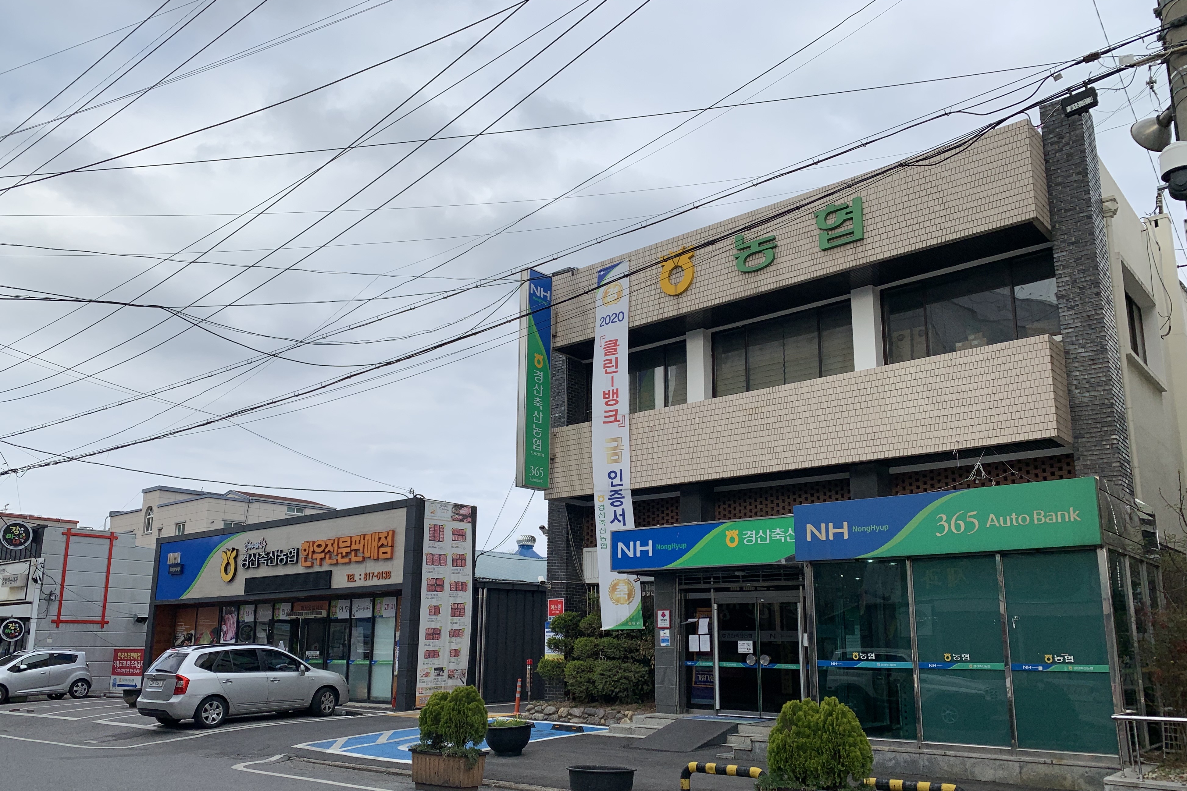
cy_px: 457
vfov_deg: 46.2
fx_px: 923
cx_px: 595
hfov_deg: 65.5
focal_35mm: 28
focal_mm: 4.25
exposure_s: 1/1387
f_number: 1.8
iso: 25
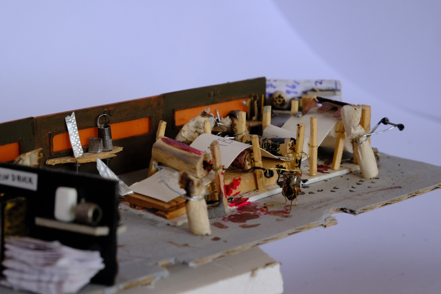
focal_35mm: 83
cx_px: 220
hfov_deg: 24.5
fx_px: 1017
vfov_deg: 16.5
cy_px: 147
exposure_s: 1/60
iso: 2500
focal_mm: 55
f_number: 11
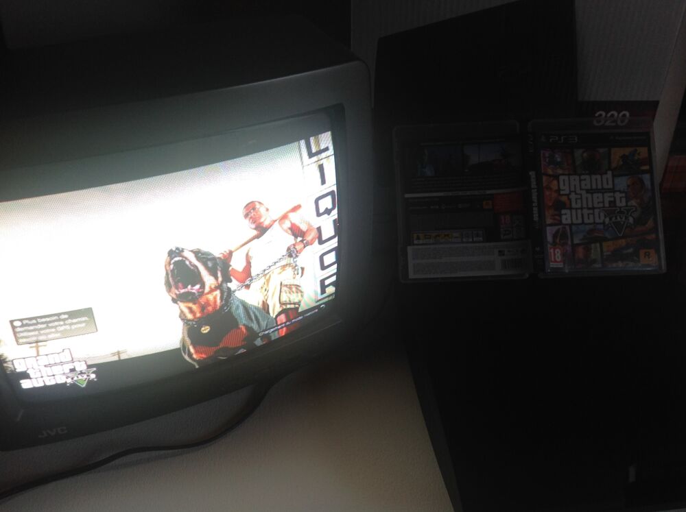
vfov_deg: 40.6
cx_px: 343
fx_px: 693
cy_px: 256
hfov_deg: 52.7
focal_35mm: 35
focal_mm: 4.28
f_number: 2.4
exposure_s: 1/15
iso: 64
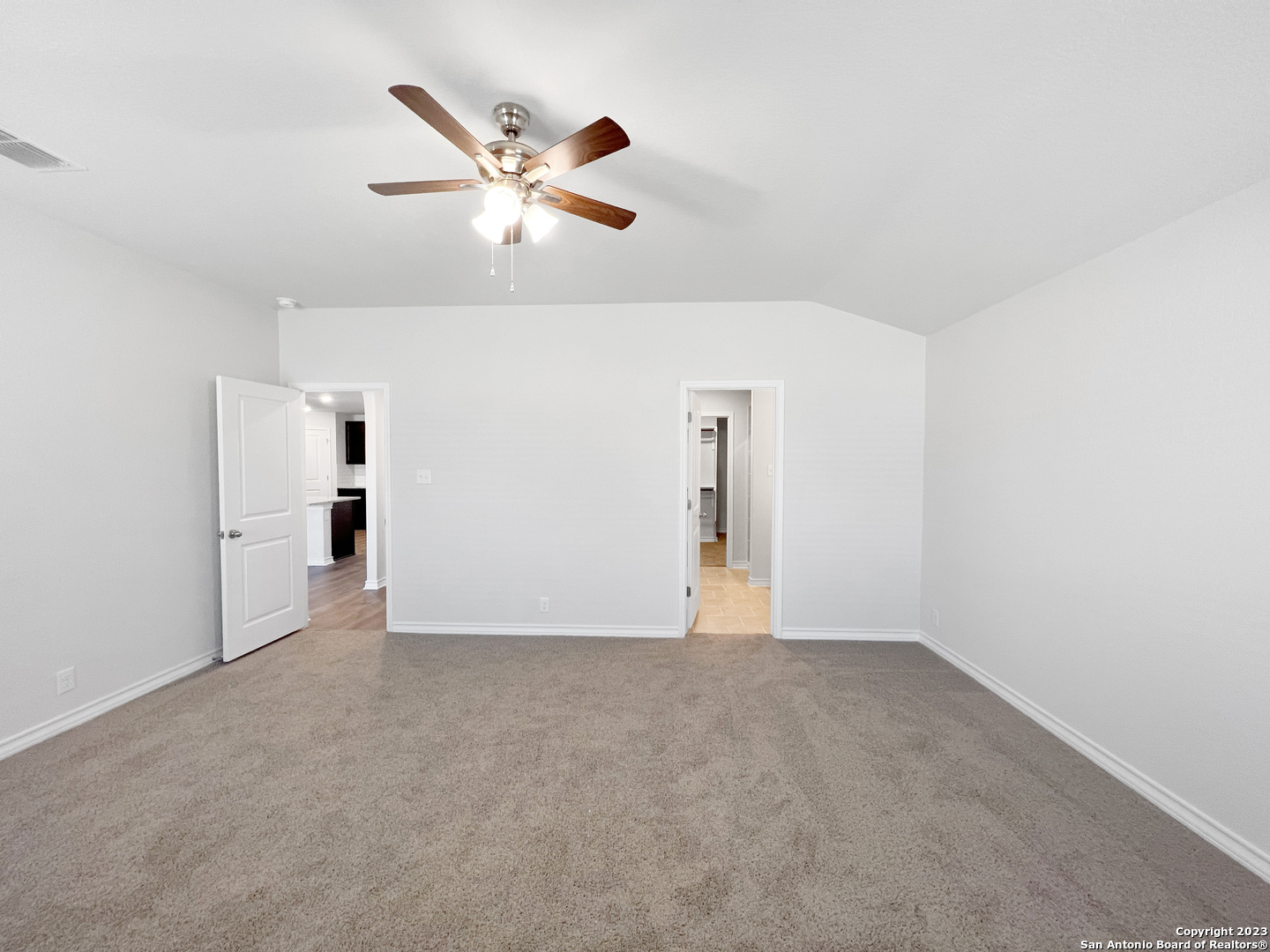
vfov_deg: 89.9
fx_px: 477
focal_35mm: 13
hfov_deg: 106.2
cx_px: 635
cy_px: 476
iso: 125
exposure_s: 1/60
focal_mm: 1.57
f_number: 1.8
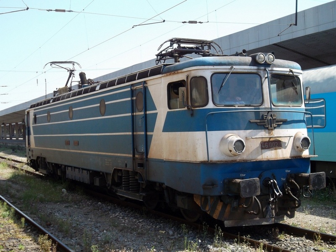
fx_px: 427
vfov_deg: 32.9
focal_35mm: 44
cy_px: 126
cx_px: 168
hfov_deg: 42.9
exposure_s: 1/180
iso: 80
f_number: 4.5
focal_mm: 7.8
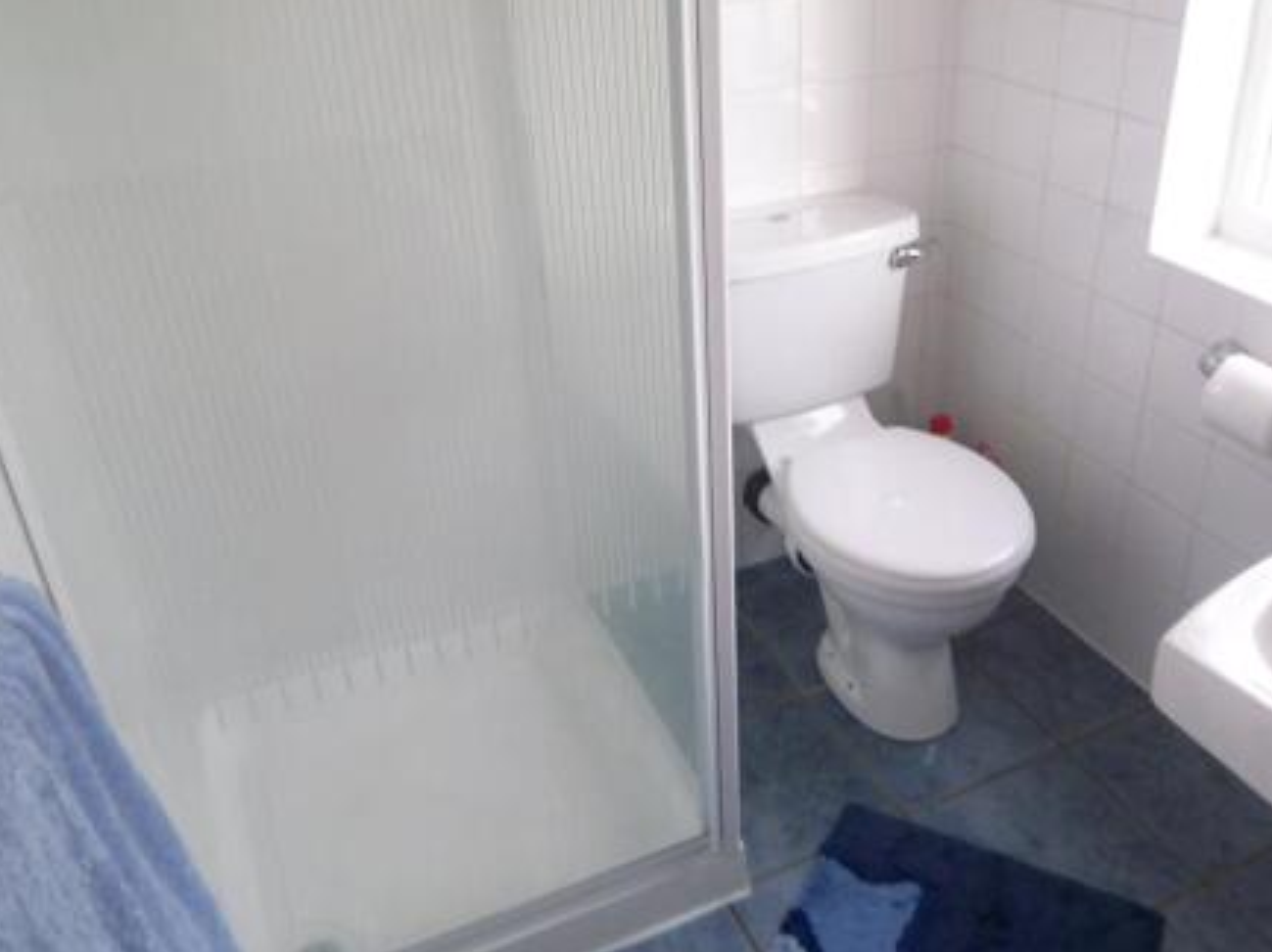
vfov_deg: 45.3
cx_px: 742
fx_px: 1138
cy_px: 425
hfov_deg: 58.1
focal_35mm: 31
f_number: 2.8
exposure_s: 1/30
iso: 80
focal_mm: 3.8
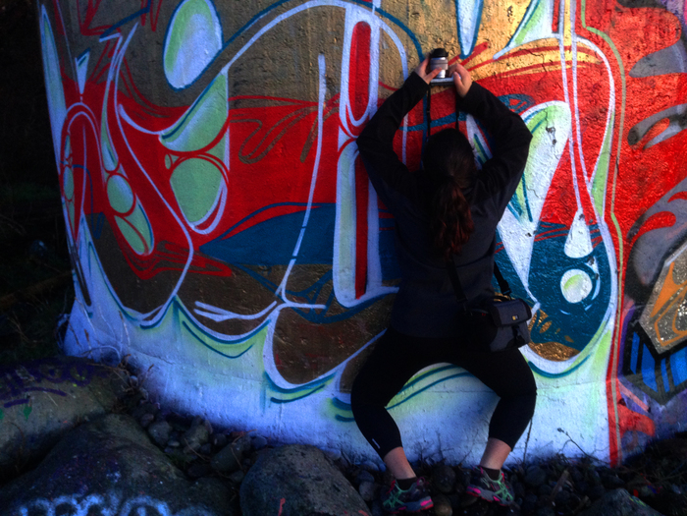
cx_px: 344
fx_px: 655
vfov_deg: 42.9
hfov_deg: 55.4
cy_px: 258
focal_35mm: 33
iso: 250
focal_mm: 4.12
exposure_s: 1/20
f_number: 2.4
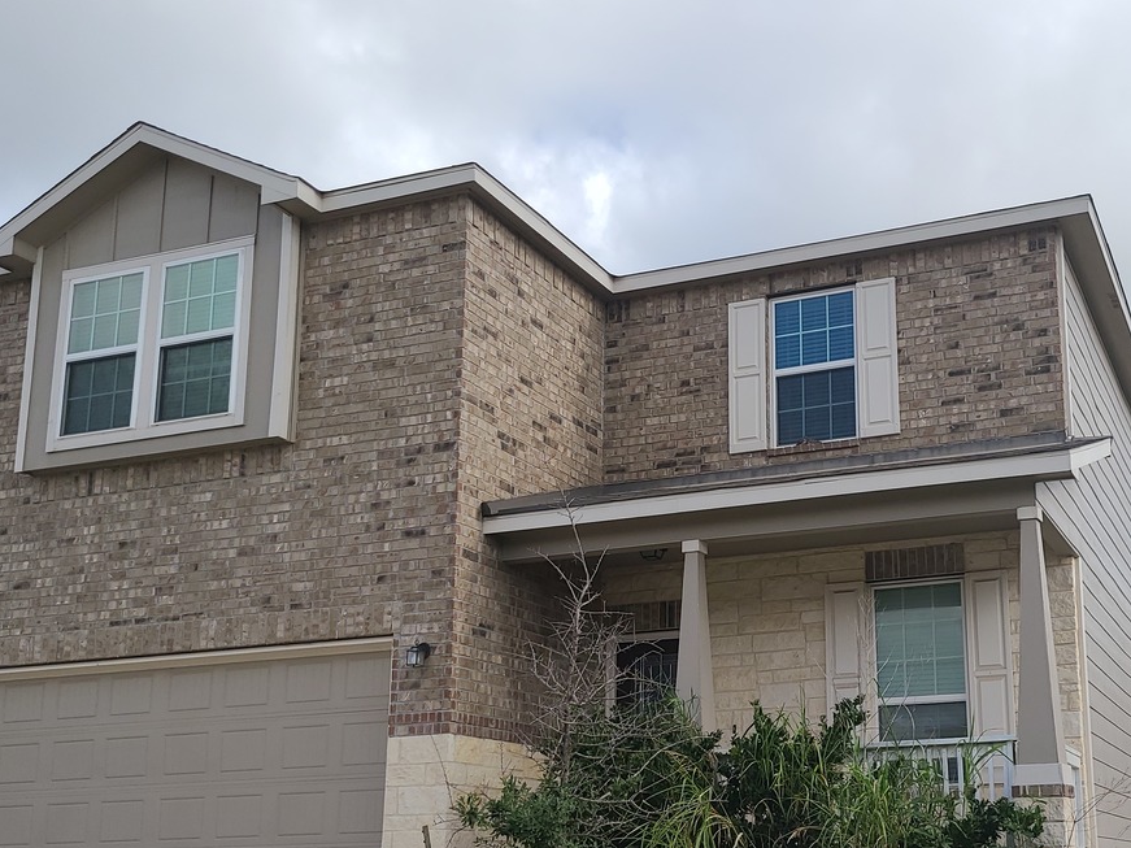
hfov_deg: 43.0
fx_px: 1405
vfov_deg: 33.3
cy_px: 567
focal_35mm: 43
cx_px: 784
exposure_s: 1/1429
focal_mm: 5.4
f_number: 1.8
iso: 40
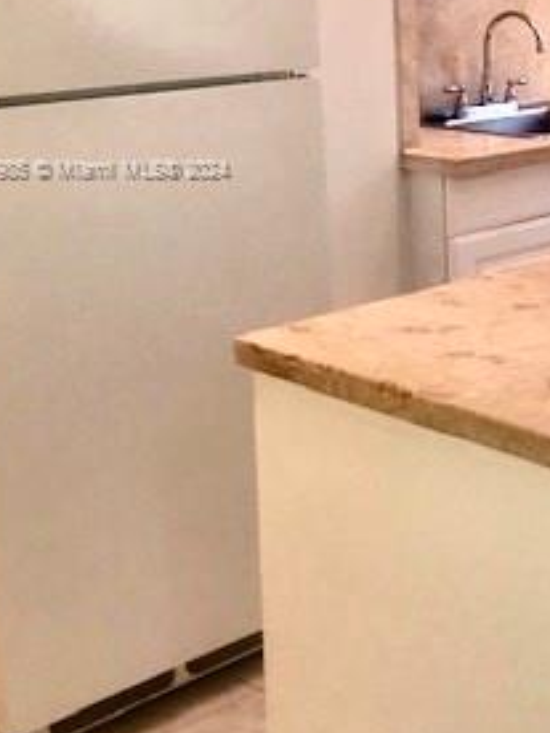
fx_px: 1377
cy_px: 170
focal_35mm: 65
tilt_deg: -6.3
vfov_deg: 29.3
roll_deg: +0.4
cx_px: 561
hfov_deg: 21.7
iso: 20
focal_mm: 3.99
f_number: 1.8
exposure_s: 1/133
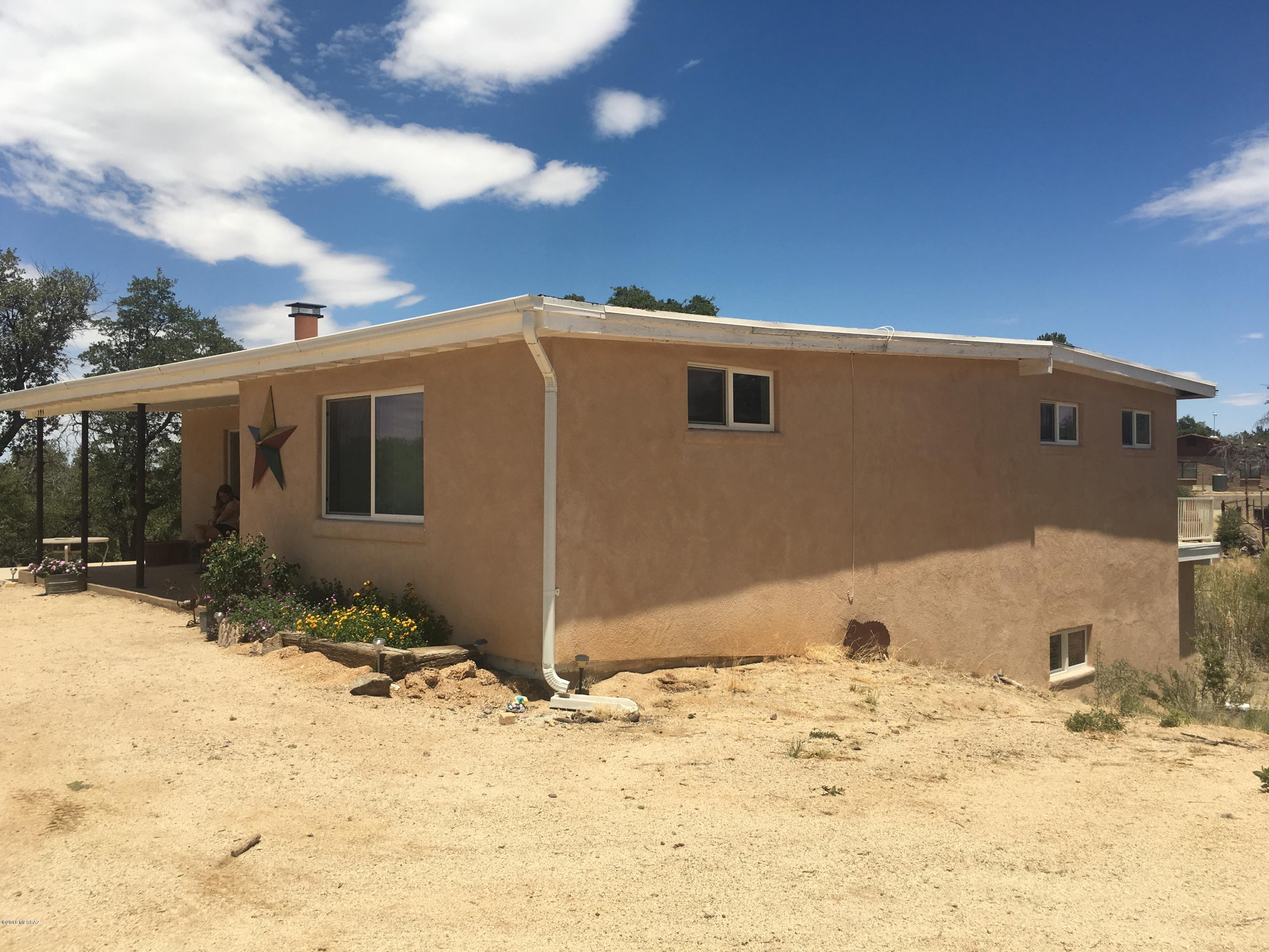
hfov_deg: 61.7
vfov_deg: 48.2
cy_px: 476
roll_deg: +0.3
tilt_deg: +0.8
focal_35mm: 29
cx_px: 634
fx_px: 1063
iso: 25
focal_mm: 4.15
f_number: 2.2
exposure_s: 1/2198
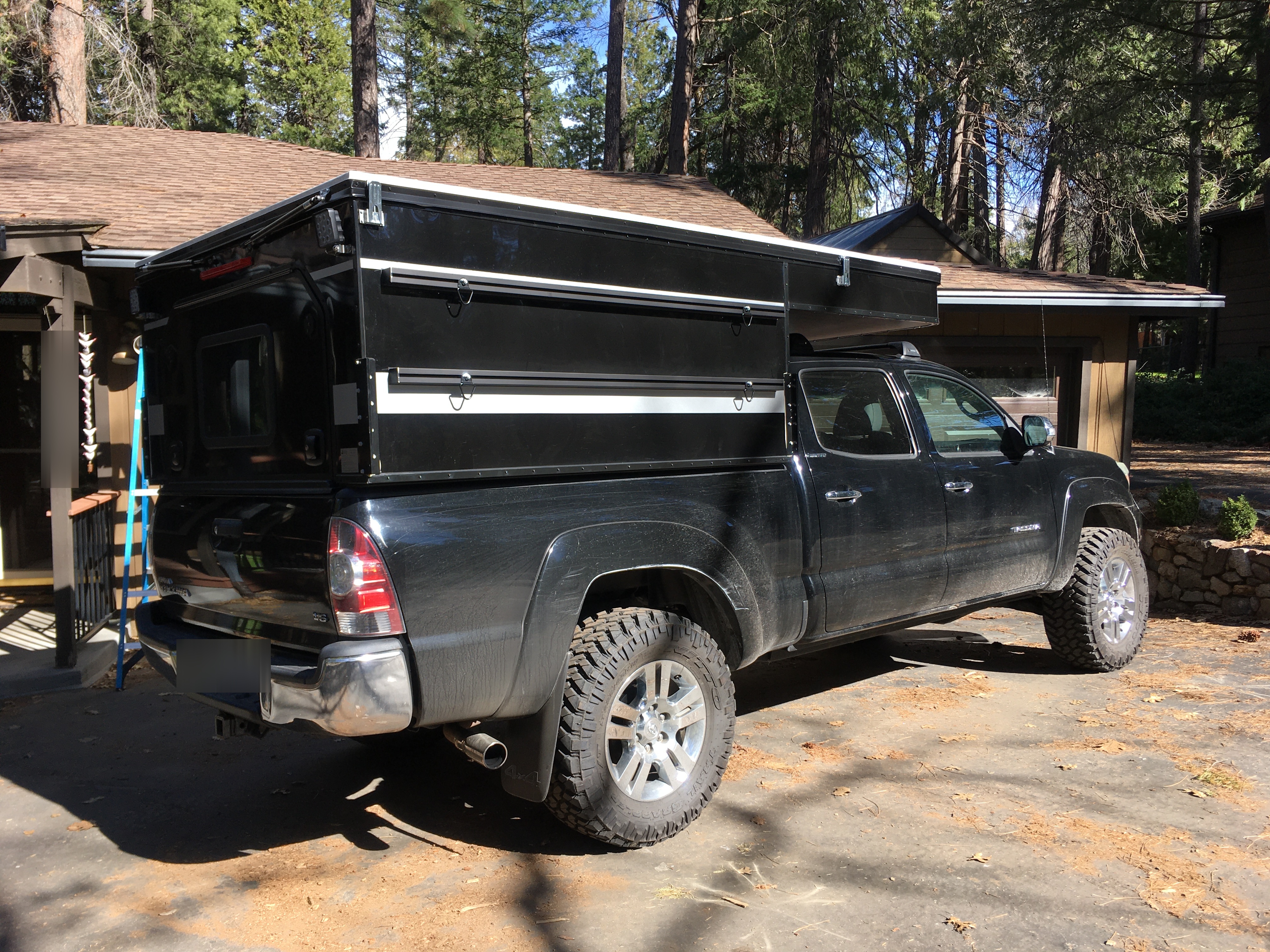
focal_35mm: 29
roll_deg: +0.0
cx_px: 635
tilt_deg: -5.6
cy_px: 476
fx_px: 1064
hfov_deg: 61.7
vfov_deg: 48.2
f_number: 2.2
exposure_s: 1/455
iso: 25
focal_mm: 4.15
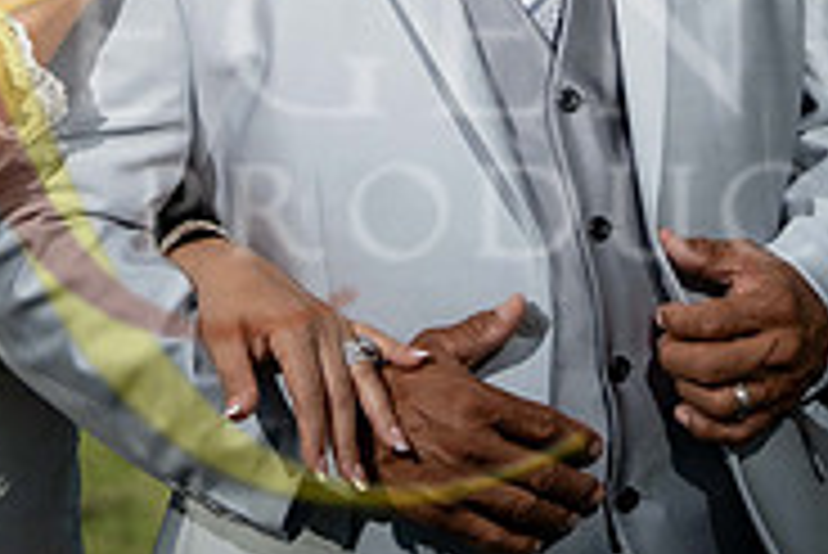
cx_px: 261
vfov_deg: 7.0
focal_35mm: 195
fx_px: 4488
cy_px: -61
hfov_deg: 10.5
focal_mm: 62
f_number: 2.5
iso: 200
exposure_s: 1/4000
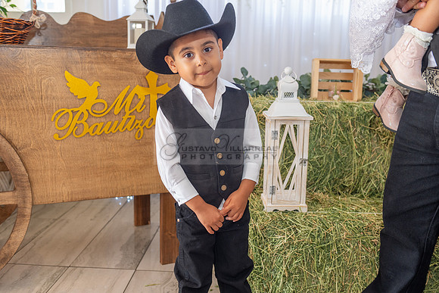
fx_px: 463
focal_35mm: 38
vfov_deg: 35.1
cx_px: 220
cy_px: 146
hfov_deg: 50.7
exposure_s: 1/200
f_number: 3.5
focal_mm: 38
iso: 800
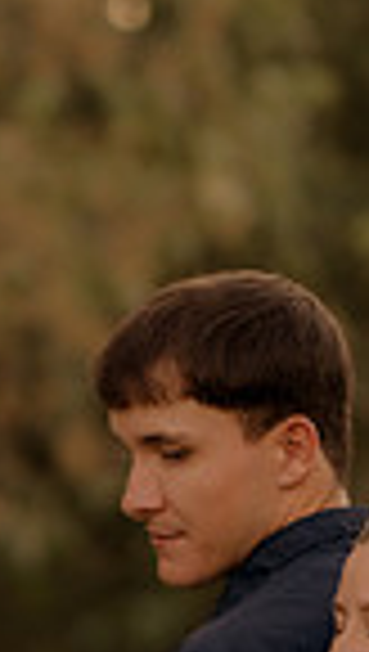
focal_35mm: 413
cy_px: 598
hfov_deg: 3.0
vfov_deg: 5.2
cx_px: 207
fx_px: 7155
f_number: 1.8
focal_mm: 85
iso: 100
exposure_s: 1/125
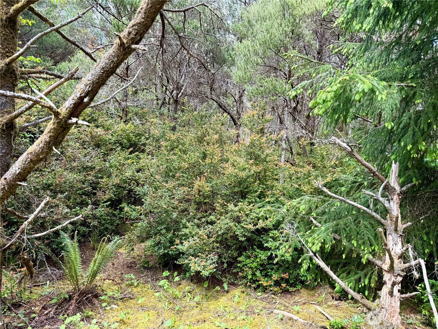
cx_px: 219
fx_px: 304
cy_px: 164
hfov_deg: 71.6
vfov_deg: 56.8
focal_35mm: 24
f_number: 1.78
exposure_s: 1/368
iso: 80
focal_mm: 6.76
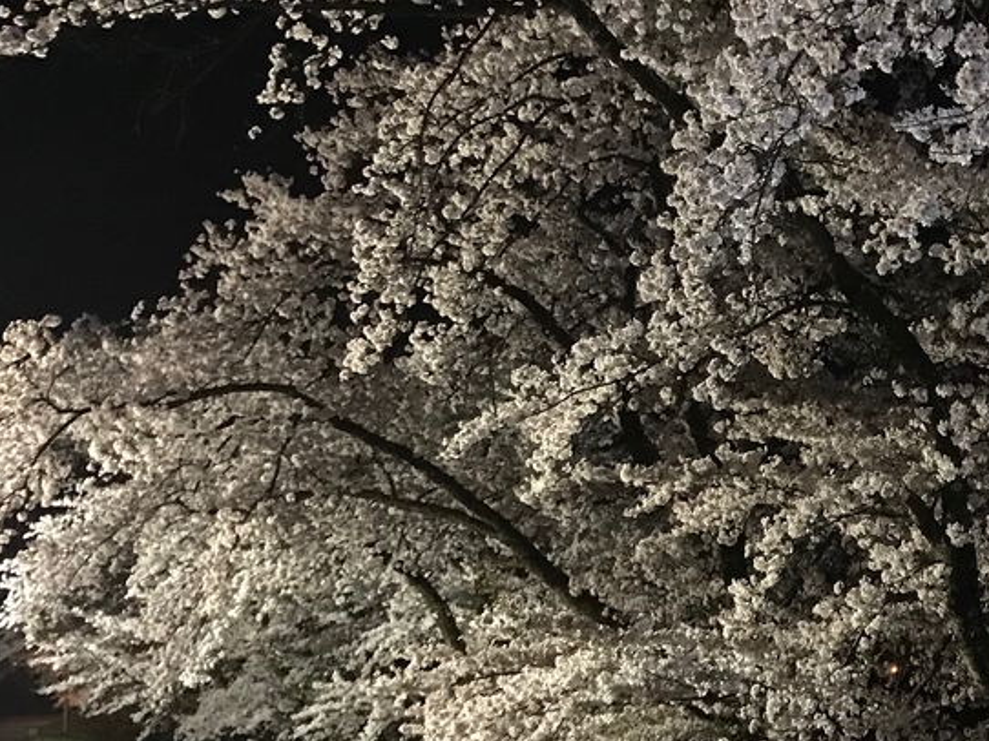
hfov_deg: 30.3
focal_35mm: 62
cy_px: 338
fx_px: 1771
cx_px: 817
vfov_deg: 23.6
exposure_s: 1/7
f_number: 1.8
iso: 100
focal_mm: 3.99
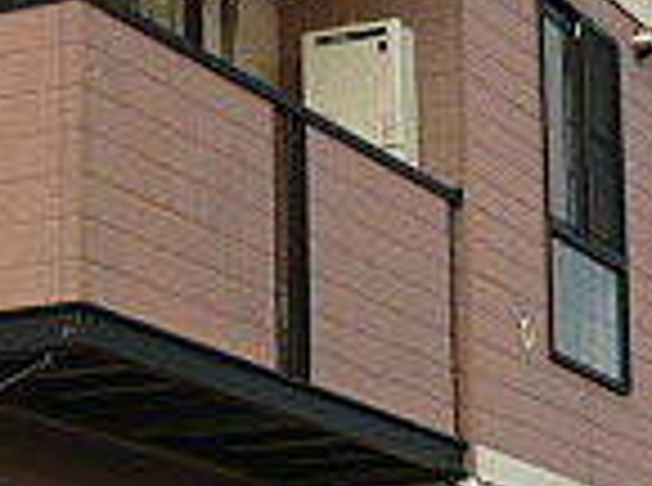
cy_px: 477
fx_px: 2743
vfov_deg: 10.0
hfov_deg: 13.2
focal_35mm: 146
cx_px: -144
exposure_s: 1/100
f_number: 2.8
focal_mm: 5.5
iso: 100
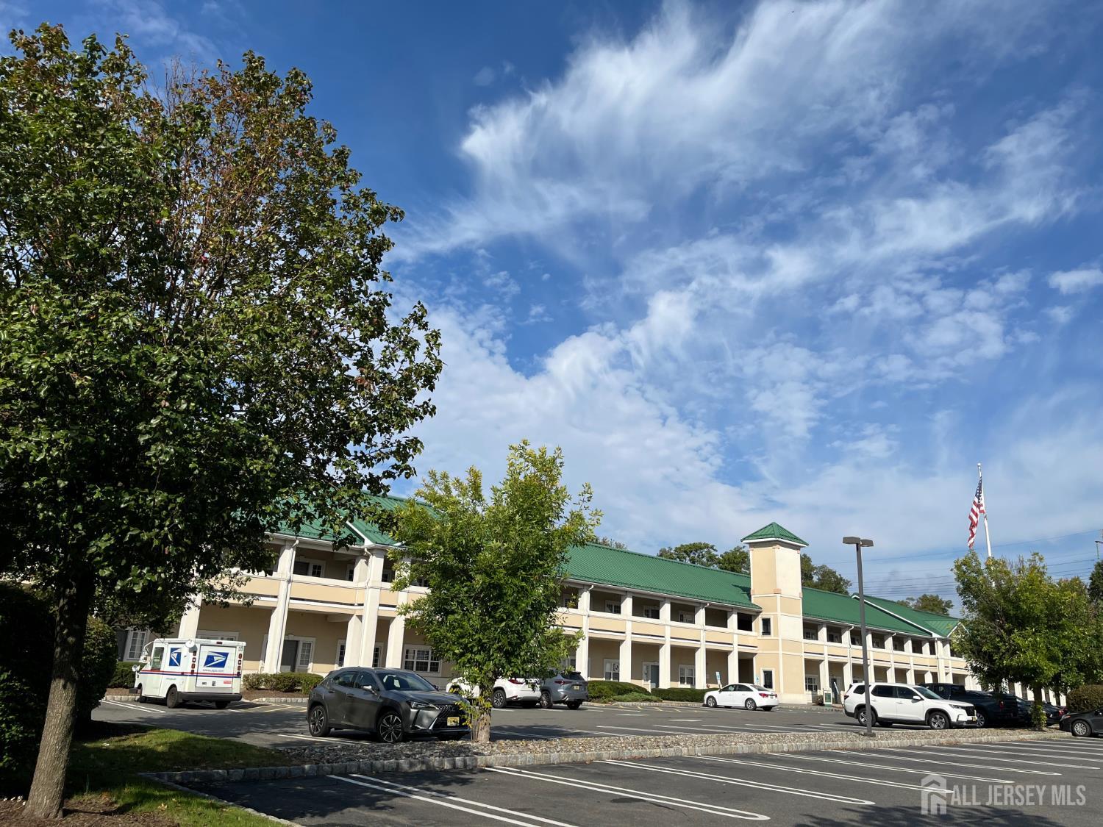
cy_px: 414
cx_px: 552
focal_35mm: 26
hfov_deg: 67.3
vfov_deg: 53.1
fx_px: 828
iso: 50
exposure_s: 1/6173
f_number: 1.6
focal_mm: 5.1
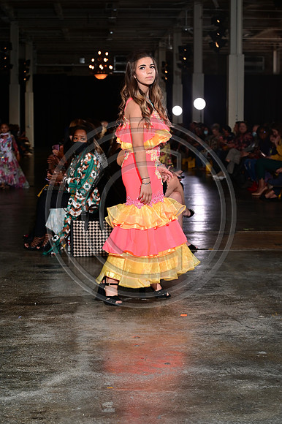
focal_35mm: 70
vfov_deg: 28.9
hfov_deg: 19.4
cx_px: 141
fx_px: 823
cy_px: 212
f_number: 6.3
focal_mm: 70
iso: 1000
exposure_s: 1/160
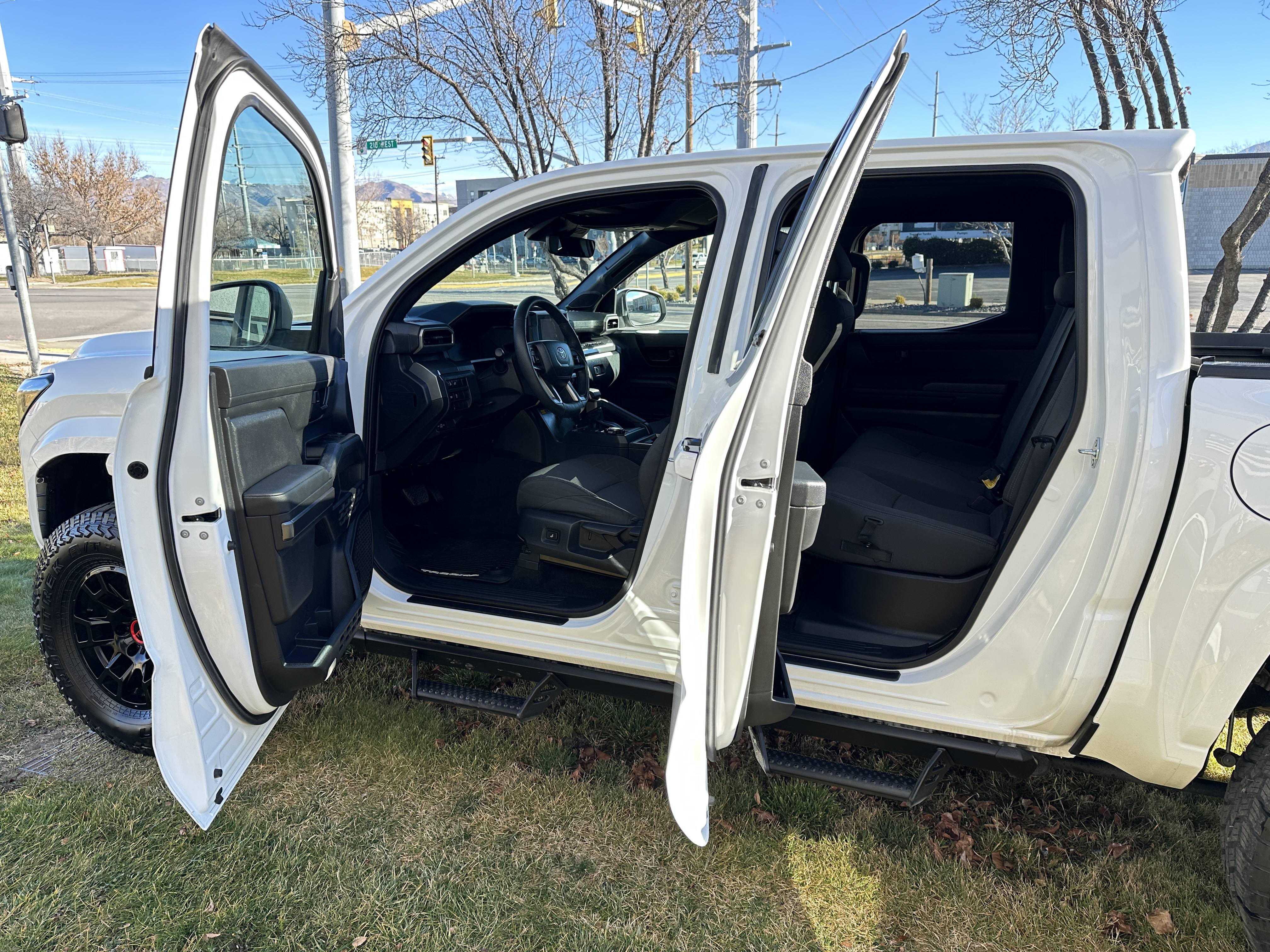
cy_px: 476
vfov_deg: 56.8
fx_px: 881
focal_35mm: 24
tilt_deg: -13.9
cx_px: 635
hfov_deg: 71.6
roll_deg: +1.5
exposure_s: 1/480
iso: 80
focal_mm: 6.86
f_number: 1.78
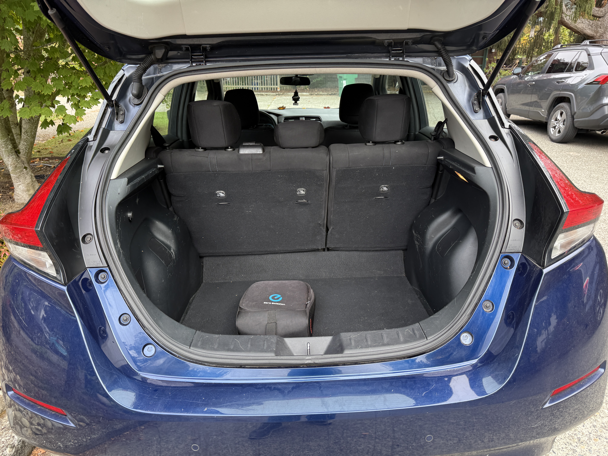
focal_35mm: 24
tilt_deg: -19.5
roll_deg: +0.3
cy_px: 228
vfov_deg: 56.8
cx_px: 304
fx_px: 422
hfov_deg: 71.6
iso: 64
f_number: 1.78
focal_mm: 6.76
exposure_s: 1/121
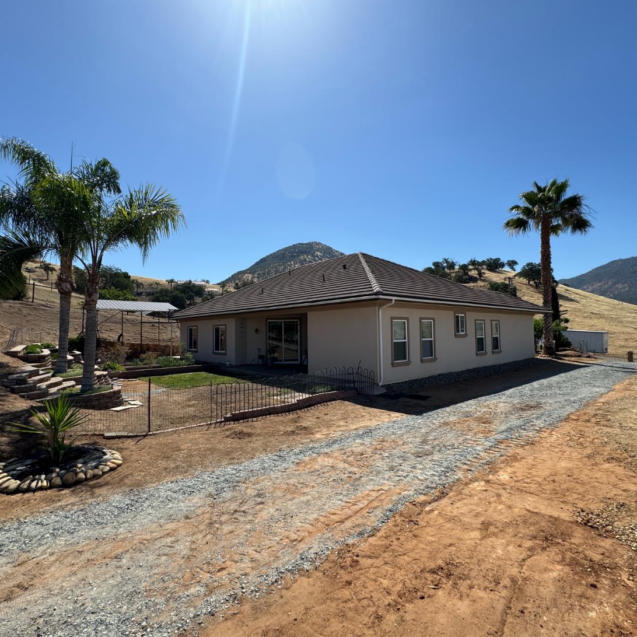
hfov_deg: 84.0
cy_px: 315
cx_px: 319
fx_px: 354
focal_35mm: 17
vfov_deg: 84.0
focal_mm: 2.22
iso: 50
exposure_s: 1/2415
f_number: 2.2
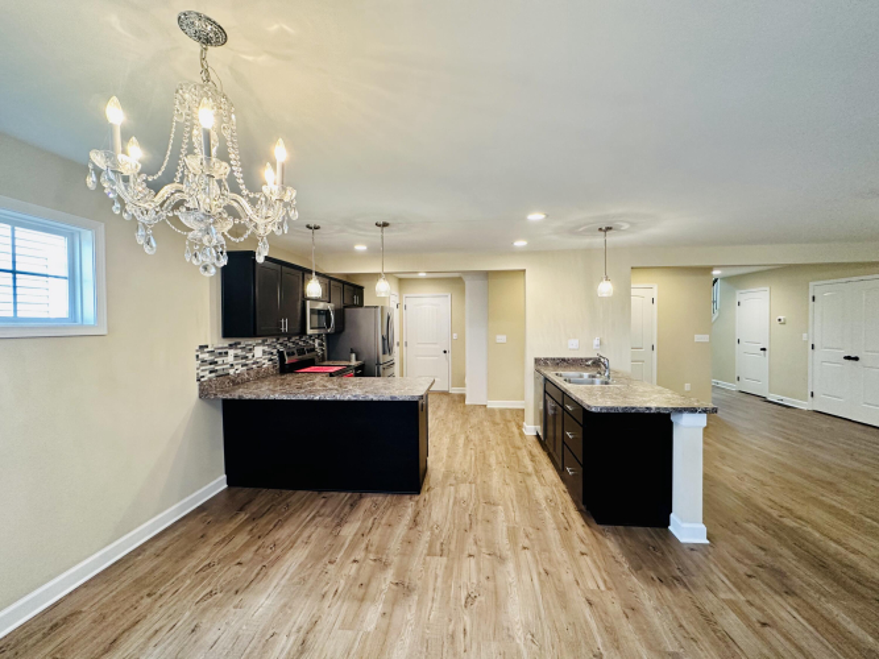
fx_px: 355
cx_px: 440
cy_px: 330
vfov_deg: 85.7
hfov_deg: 102.1
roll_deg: -0.2
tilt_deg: -1.8
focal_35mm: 14
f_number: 2.2
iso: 250
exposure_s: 1/120
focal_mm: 2.22
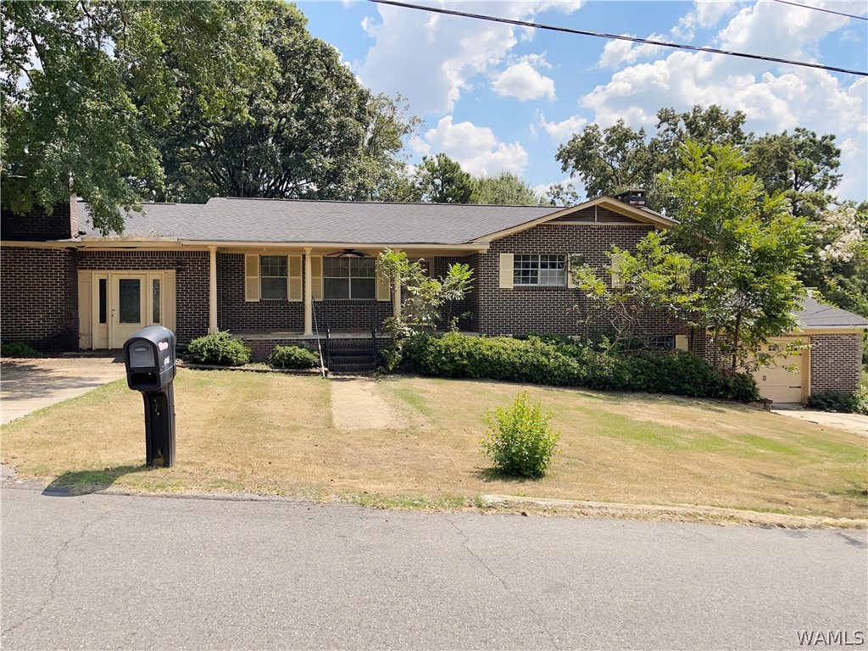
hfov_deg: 69.4
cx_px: 434
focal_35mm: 25
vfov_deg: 54.9
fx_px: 627
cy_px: 326
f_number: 1.6
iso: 32
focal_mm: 5.1
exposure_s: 1/5917
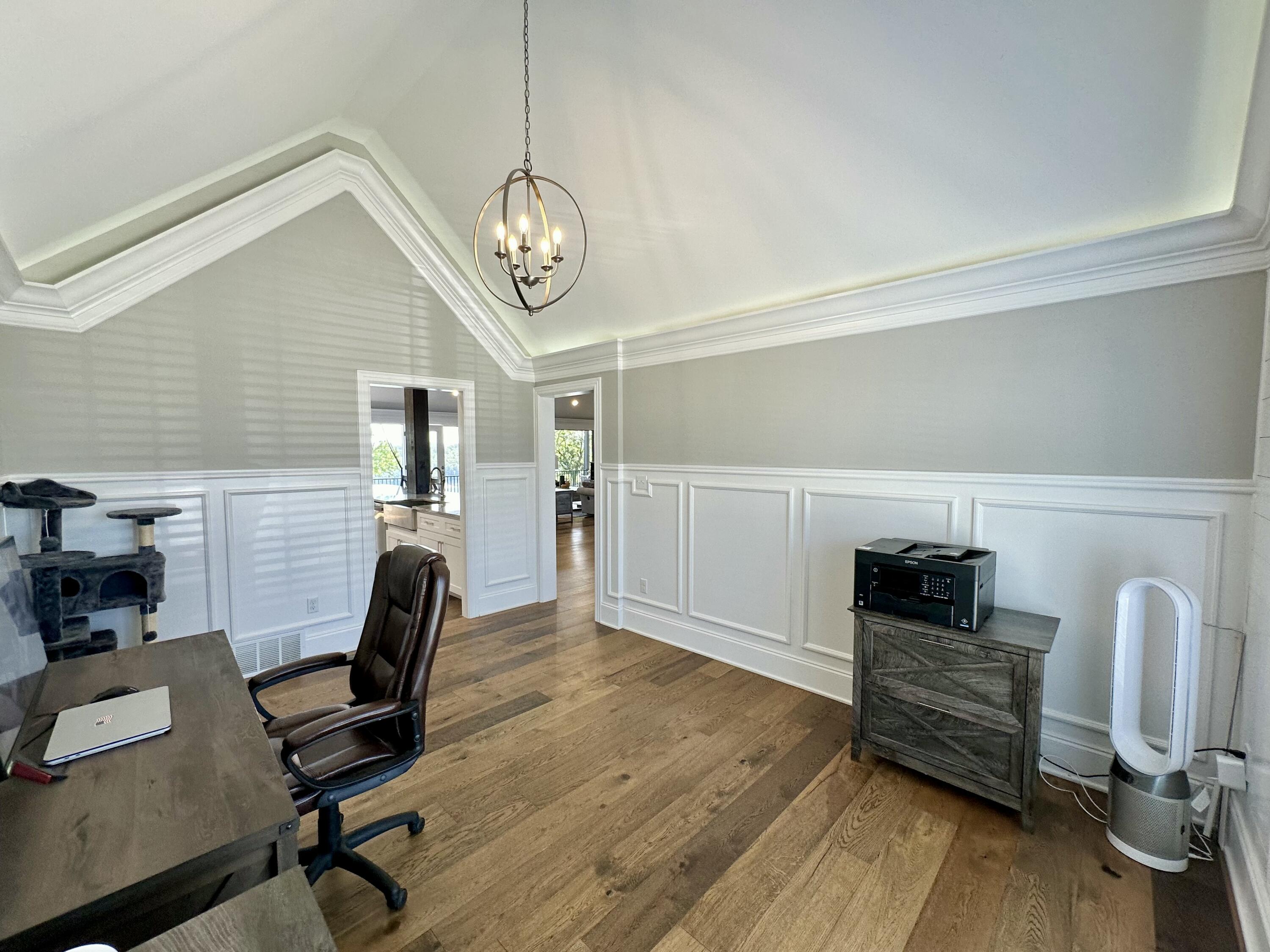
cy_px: 476
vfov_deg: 85.7
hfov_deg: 102.1
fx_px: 514
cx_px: 635
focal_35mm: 14
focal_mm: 2.22
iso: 100
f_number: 2.2
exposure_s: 1/120
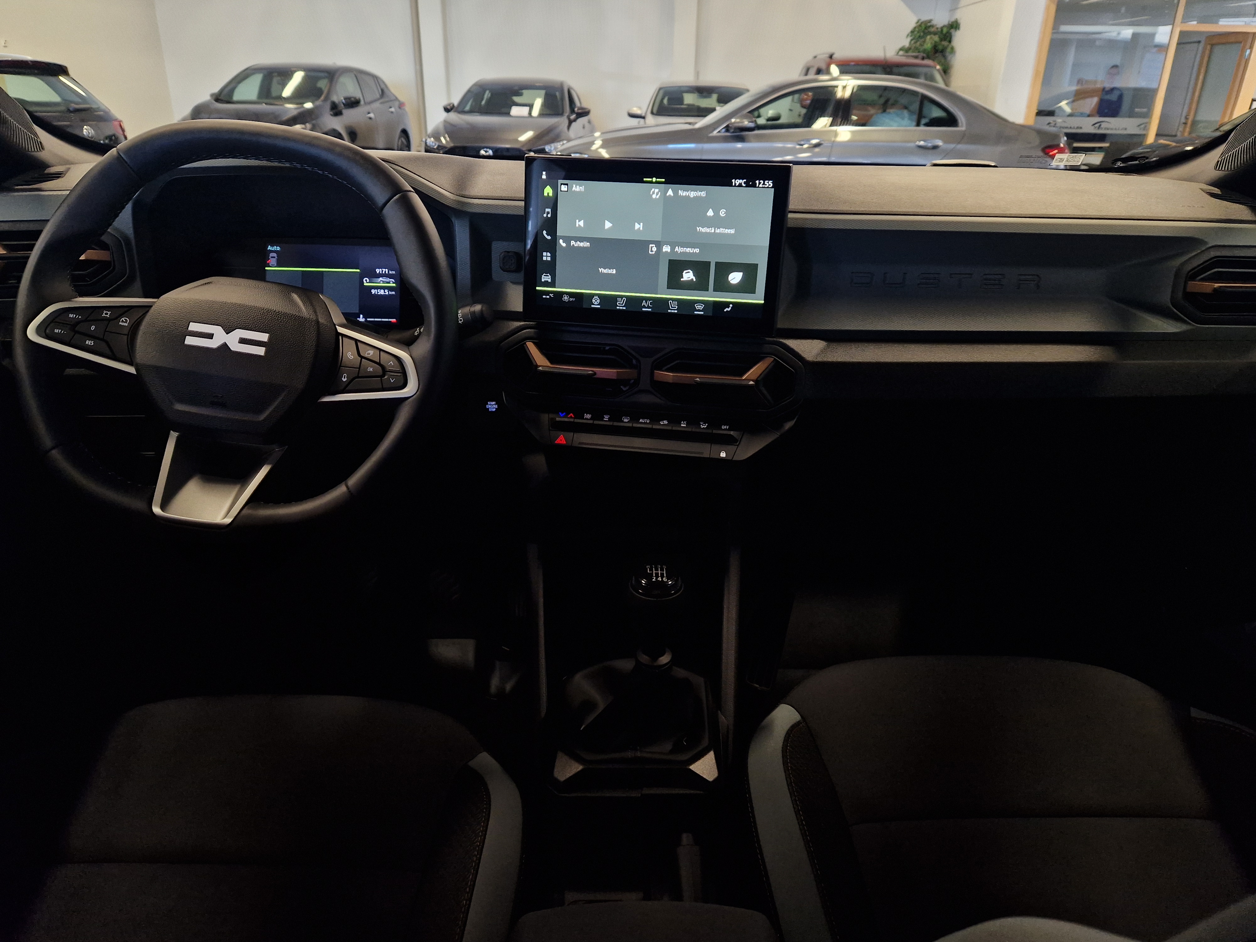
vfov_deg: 58.9
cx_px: 628
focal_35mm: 23
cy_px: 471
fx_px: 835
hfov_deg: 73.9
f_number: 1.8
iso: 200
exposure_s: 1/100
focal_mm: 5.4
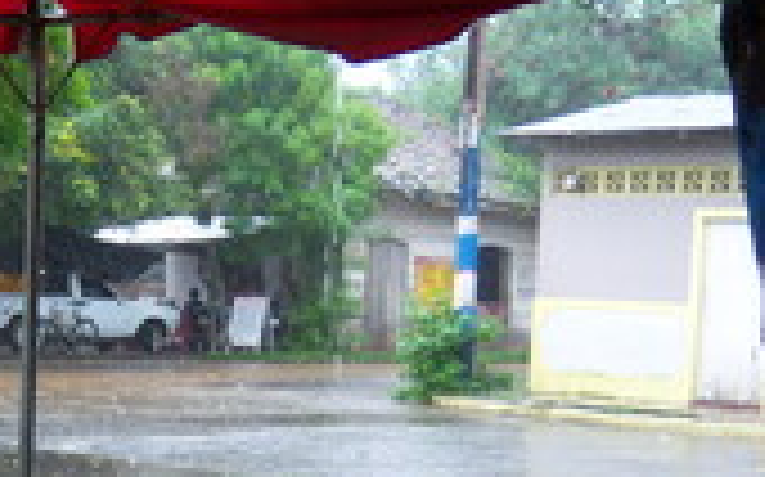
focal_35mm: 82
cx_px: 164
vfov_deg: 15.7
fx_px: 1708
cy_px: 441
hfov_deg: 24.9
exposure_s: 1/60
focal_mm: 7.5
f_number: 2.8
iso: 80
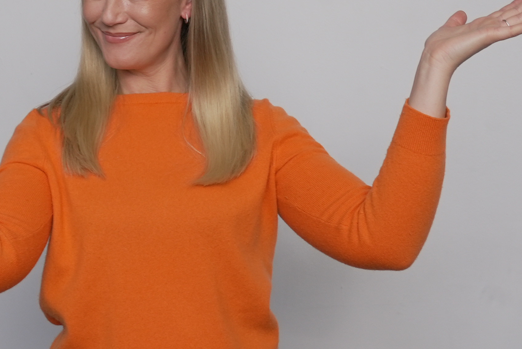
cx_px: 160
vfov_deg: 19.3
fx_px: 1015
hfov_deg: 28.6
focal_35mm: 70
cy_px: 87
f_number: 8
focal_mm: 29
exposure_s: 1/30
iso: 640
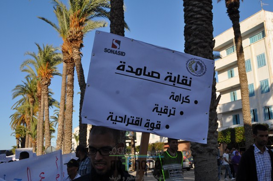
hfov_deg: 49.6
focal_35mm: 39
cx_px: 136
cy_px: 90
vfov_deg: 34.1
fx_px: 295
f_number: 10
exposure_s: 1/400
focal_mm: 26
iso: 200
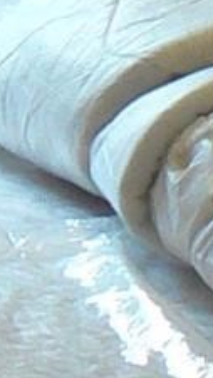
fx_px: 3577
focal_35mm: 356
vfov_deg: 5.9
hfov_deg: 3.2
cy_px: -370
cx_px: -731
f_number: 2.8
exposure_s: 1/30
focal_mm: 6
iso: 200
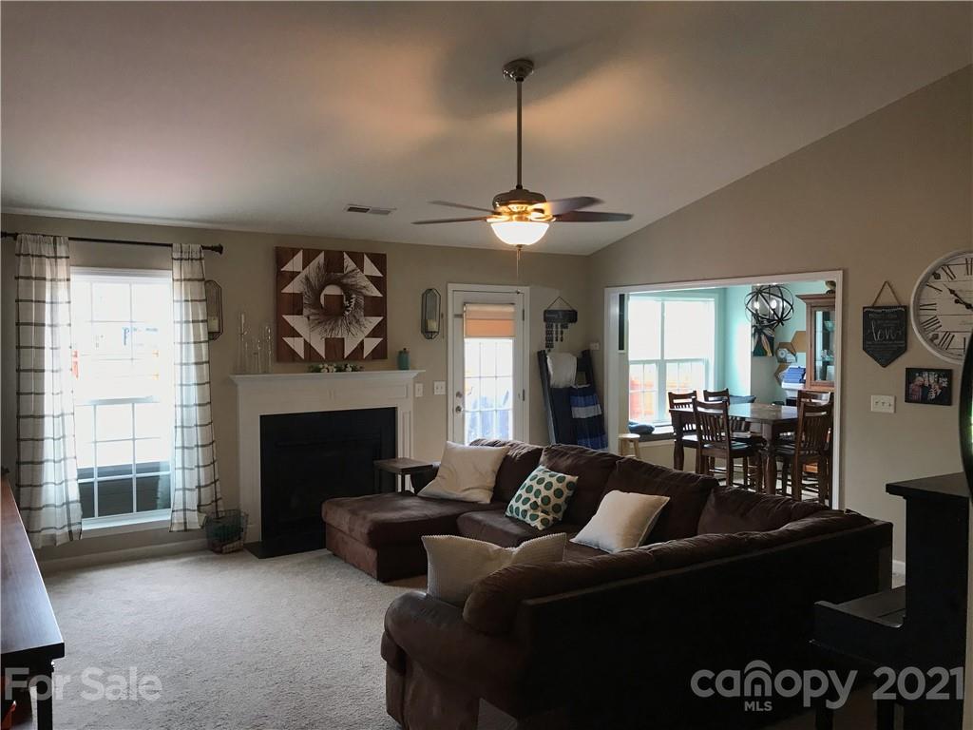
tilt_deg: -2.1
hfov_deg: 63.4
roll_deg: +0.4
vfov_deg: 49.7
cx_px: 486
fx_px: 787
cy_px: 365
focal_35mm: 28
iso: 25
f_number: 1.8
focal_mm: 3.99
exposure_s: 1/30
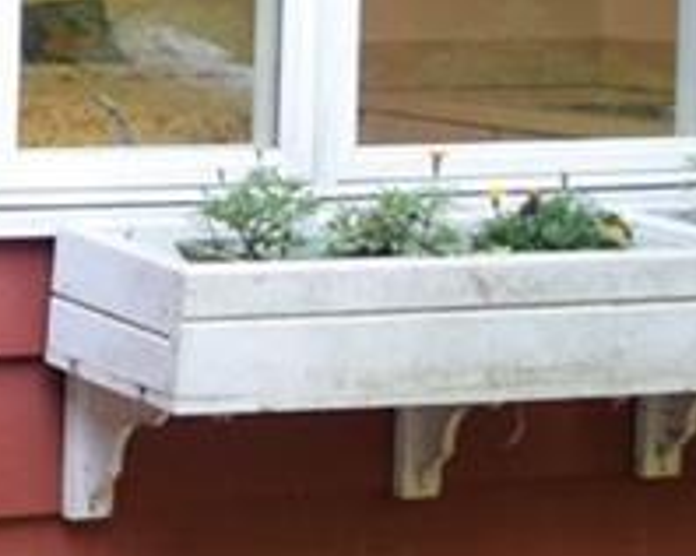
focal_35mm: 131
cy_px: 11
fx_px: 2696
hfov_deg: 12.8
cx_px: -703
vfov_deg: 11.7
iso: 800
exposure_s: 1/60
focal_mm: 18
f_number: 3.5
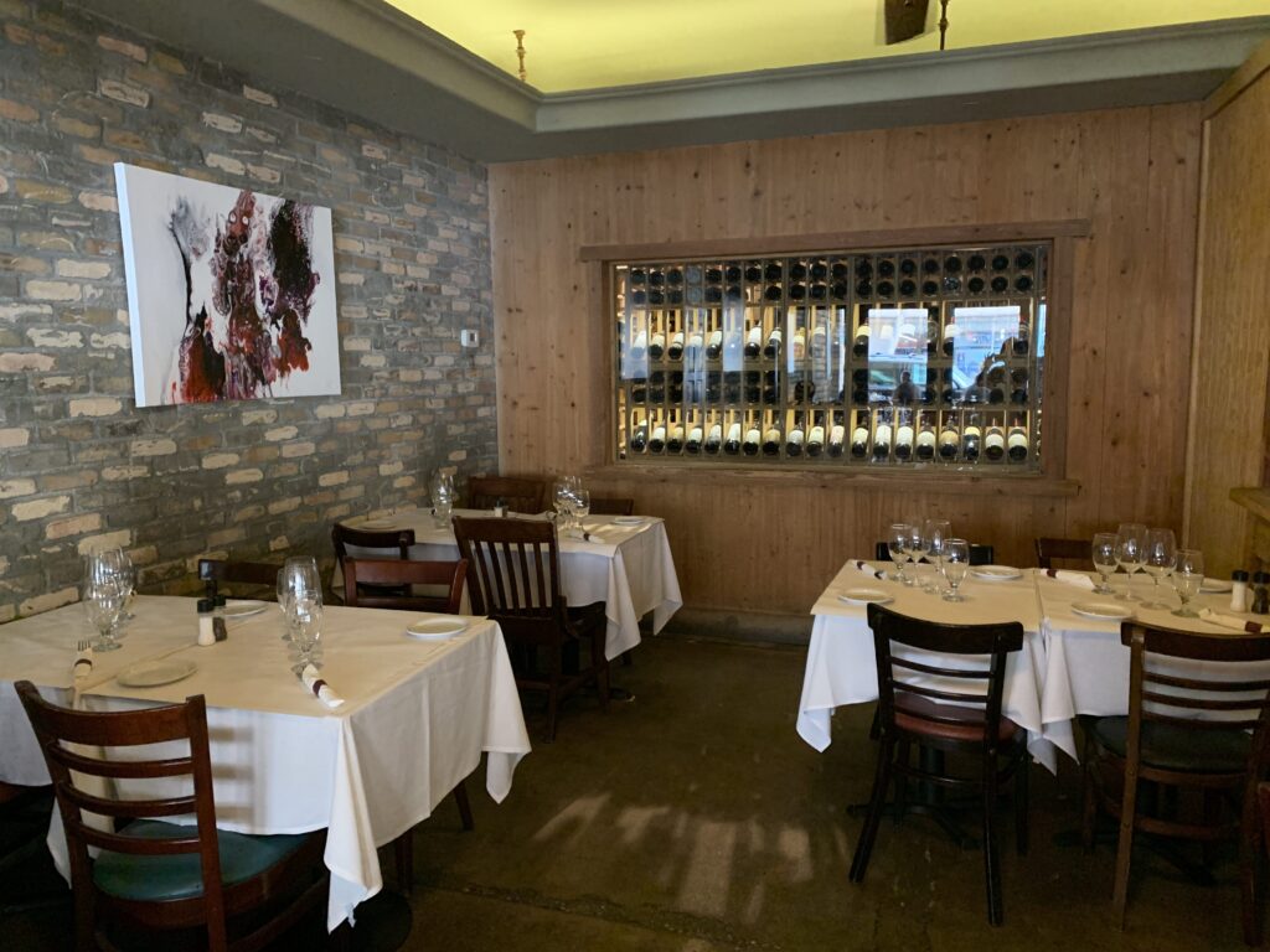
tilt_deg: -7.0
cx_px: 635
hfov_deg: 67.3
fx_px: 954
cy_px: 476
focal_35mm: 26
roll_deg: +0.3
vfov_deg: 53.1
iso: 640
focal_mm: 4.25
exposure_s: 1/30
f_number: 1.8
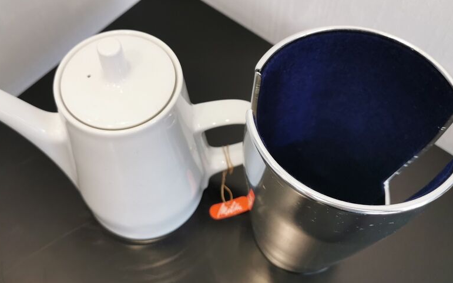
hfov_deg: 51.5
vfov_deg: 33.5
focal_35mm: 38
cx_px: 208
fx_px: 469
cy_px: 119
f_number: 1.8
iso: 160
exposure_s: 1/50
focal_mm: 5.58
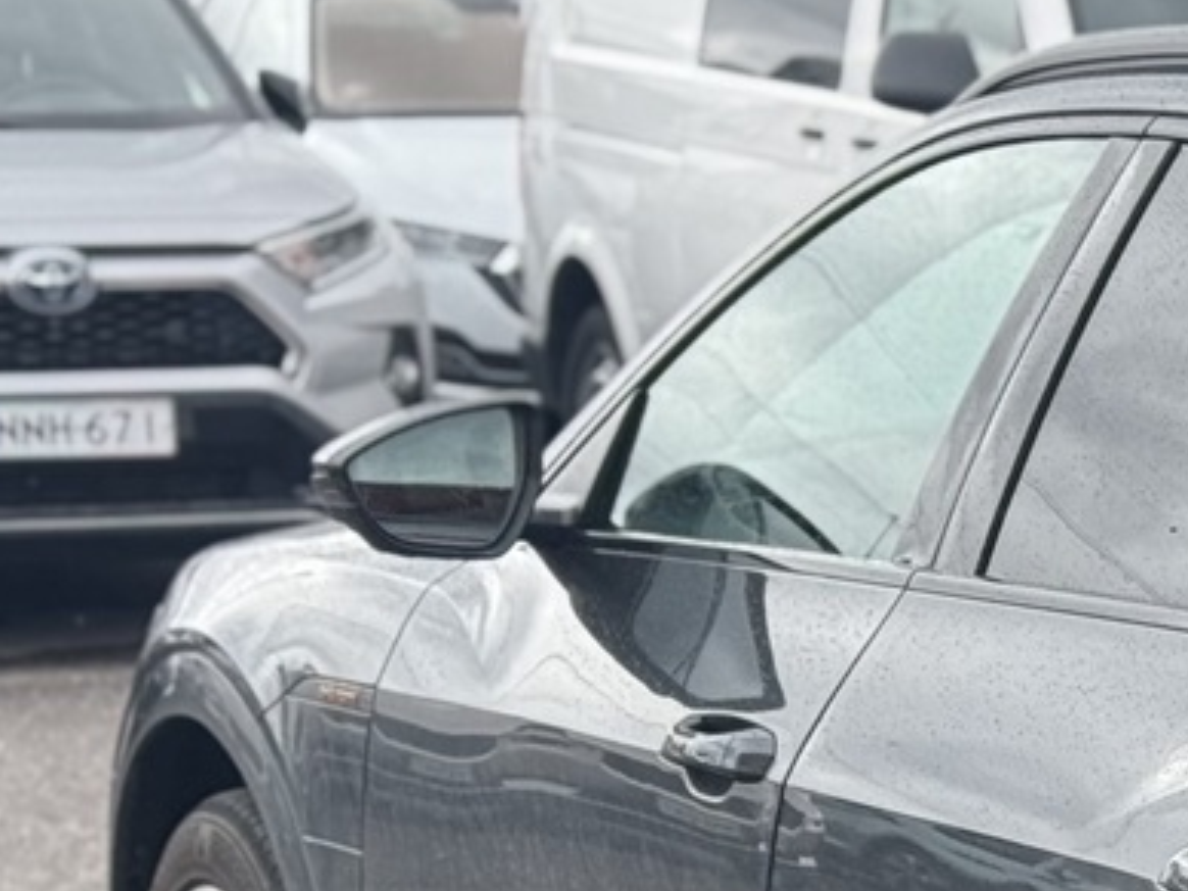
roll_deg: +0.4
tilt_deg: -11.8
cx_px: 2042
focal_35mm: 178
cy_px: 1133
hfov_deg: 10.5
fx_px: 6109
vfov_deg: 8.2
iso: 80
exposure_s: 1/875
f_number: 1.78
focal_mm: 6.76
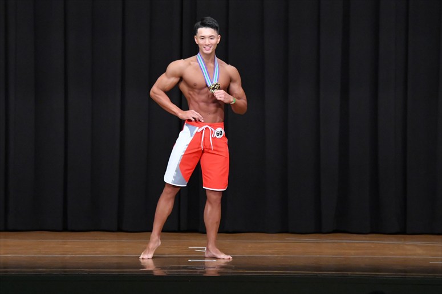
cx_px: 221
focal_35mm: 202
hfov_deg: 10.2
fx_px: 2479
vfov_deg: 6.8
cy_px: 147
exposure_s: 1/400
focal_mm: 135
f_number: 5.6
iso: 8000
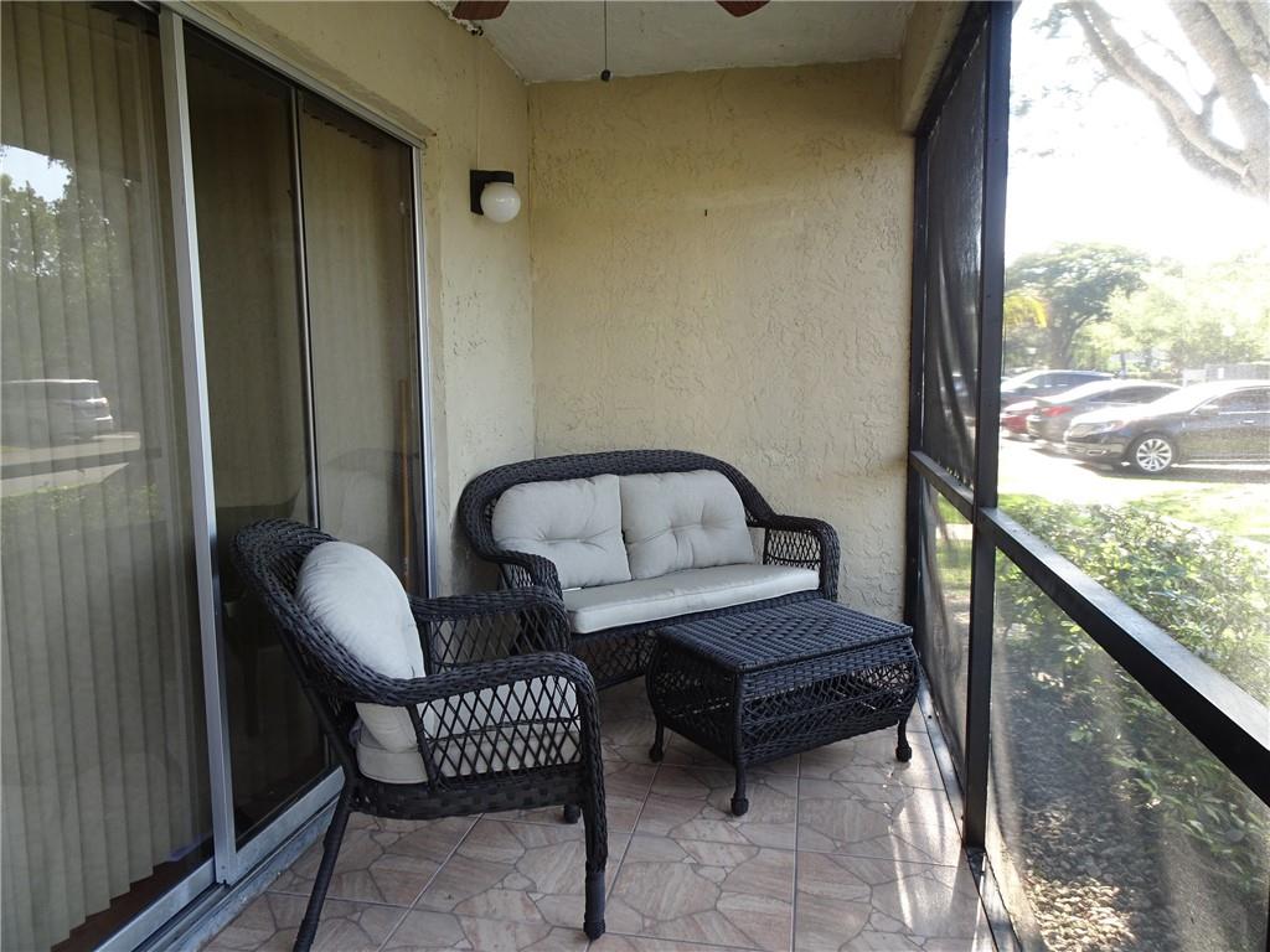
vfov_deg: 56.8
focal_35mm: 24
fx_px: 881
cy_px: 476
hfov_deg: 71.6
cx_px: 635
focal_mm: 4.1
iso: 80
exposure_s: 1/30
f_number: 3.5
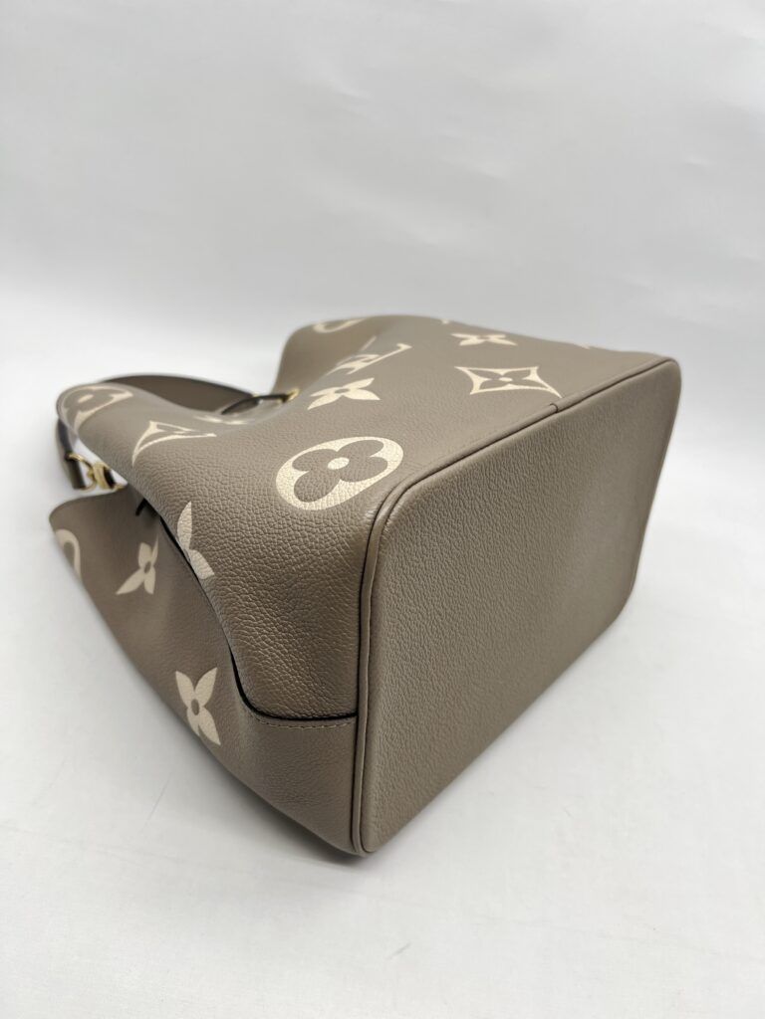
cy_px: 510
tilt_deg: -34.0
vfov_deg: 67.3
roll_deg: -13.1
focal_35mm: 26
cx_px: 382
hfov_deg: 53.1
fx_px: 766
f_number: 1.5
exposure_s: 1/139
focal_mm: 5.7
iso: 32
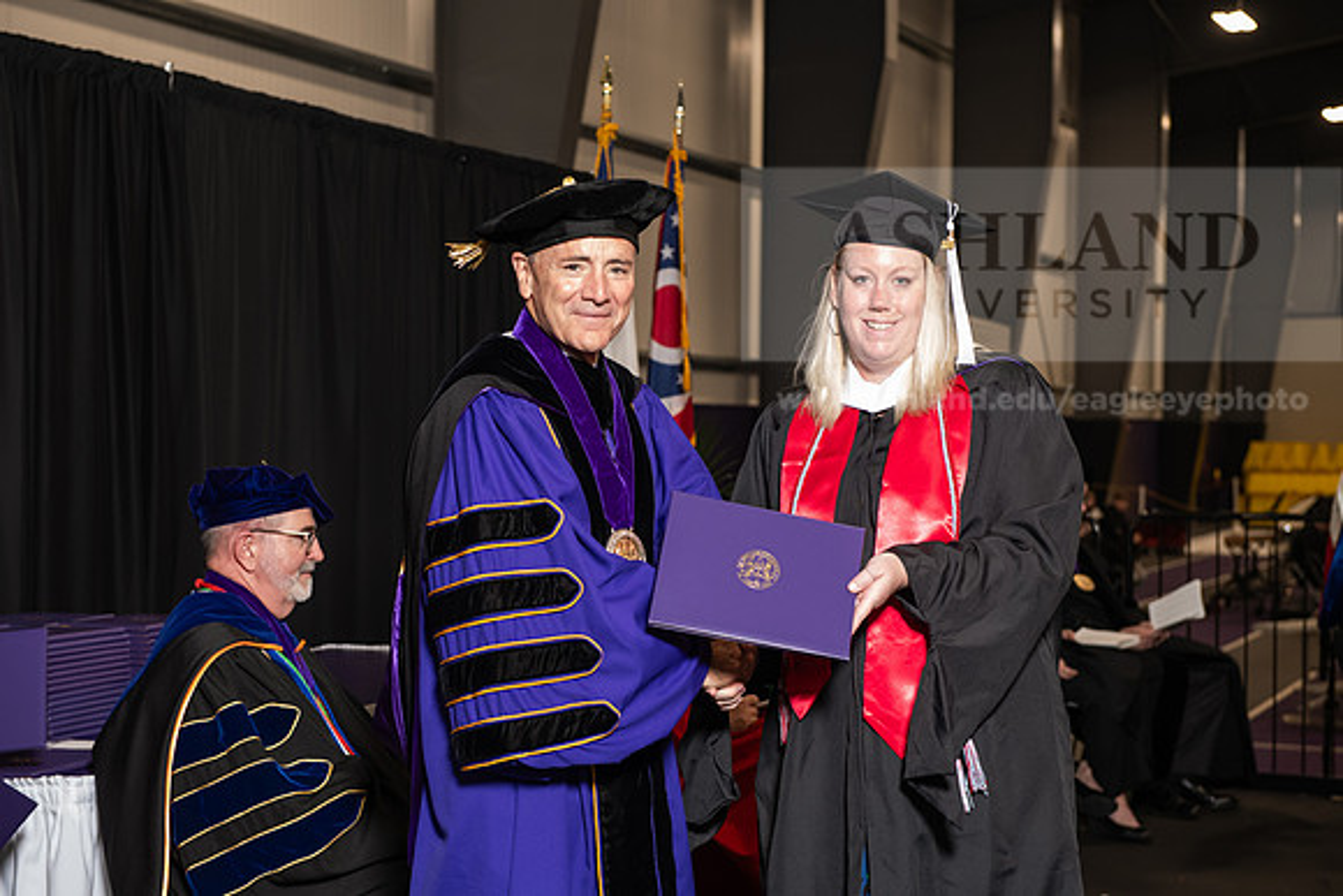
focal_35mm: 62
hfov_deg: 32.4
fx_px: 2313
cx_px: 672
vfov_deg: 21.9
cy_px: 448
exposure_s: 1/125
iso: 2000
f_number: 5
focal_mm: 62
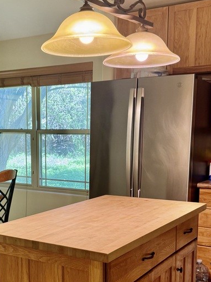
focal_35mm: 51
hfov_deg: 28.3
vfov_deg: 36.9
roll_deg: +0.6
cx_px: 60
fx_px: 414
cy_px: 200
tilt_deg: -11.0
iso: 125
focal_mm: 6.76
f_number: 1.78
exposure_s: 1/60
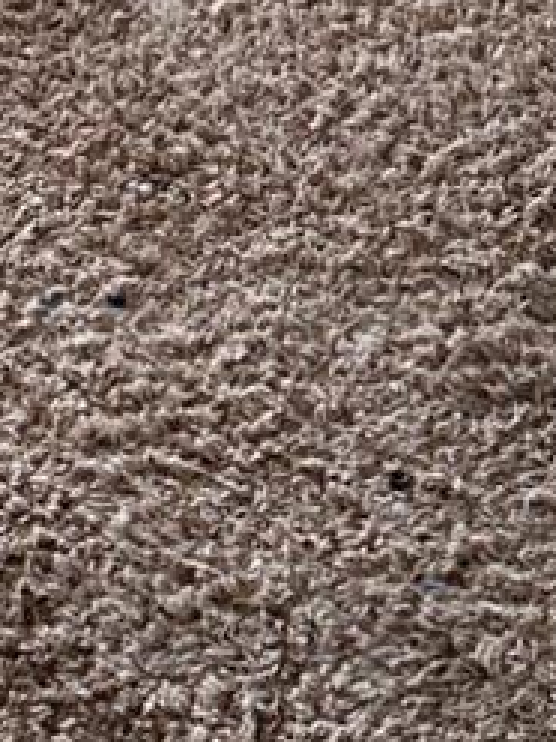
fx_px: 3105
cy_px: -634
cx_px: -13
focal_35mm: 145
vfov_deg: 12.3
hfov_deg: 10.1
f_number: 1.78
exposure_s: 1/121
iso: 80
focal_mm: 6.86
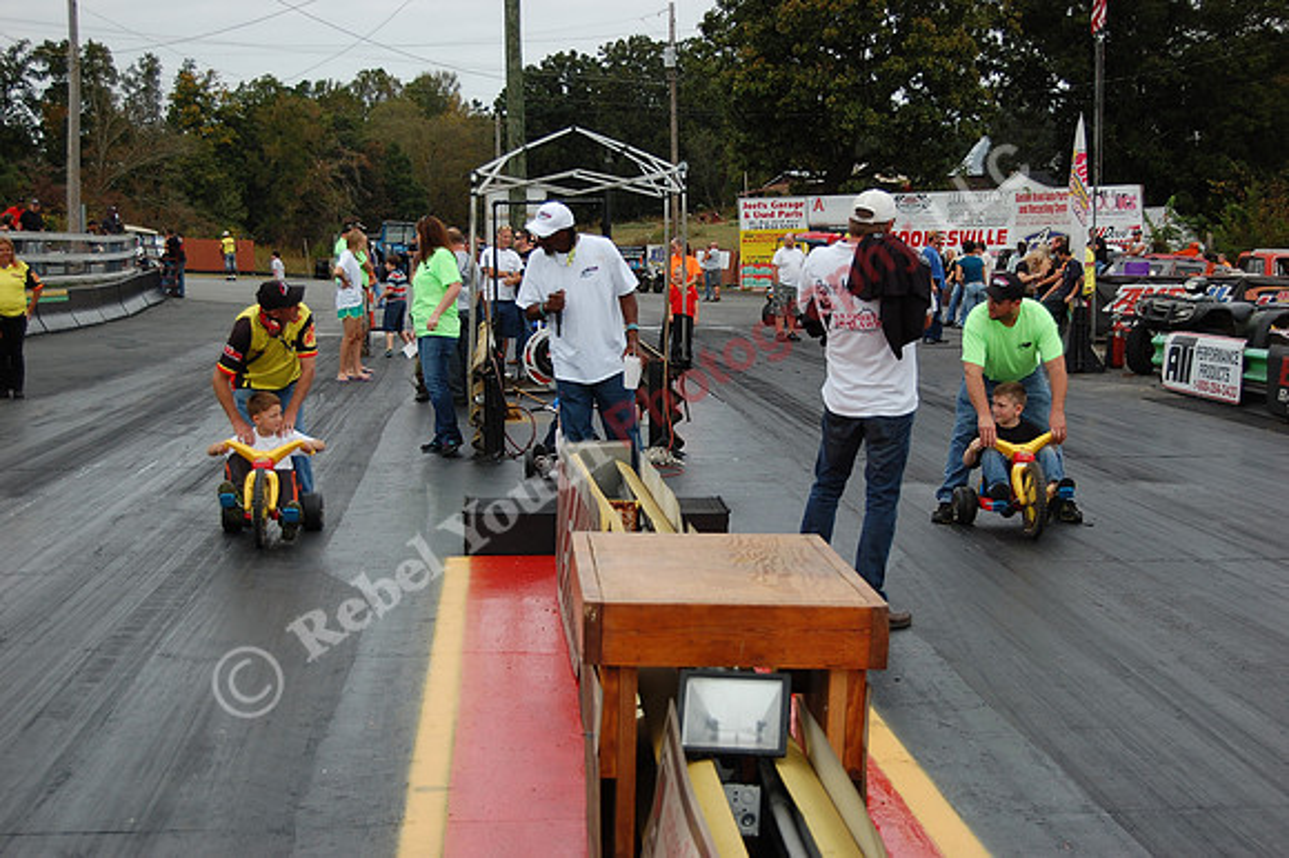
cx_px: 644
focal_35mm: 57
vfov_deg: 23.8
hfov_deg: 35.1
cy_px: 429
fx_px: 2040
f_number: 5
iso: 250
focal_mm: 38
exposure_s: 1/1000
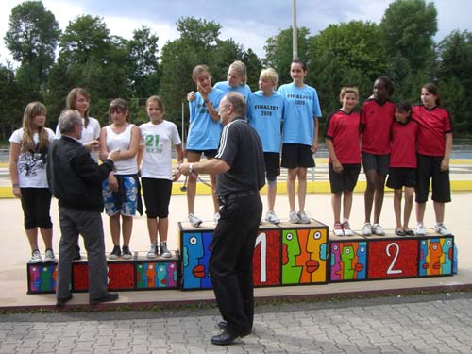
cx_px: 236
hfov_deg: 49.0
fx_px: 518
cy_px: 177
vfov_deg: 37.7
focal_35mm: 38
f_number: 4.3
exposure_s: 1/320
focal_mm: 6.2
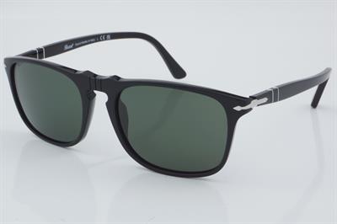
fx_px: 772
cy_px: 112
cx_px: 168
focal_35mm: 82
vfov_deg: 16.5
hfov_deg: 24.6
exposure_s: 1/4
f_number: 32
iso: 100
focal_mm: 55
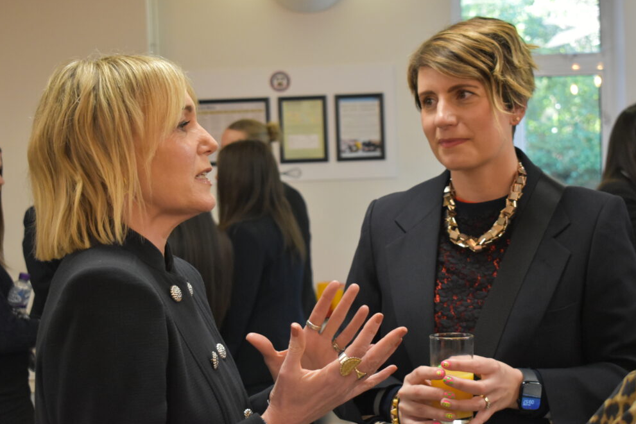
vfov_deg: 21.9
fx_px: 1095
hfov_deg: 32.4
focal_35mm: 62
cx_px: 323
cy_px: 207
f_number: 5
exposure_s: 1/125
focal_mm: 40
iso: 2500
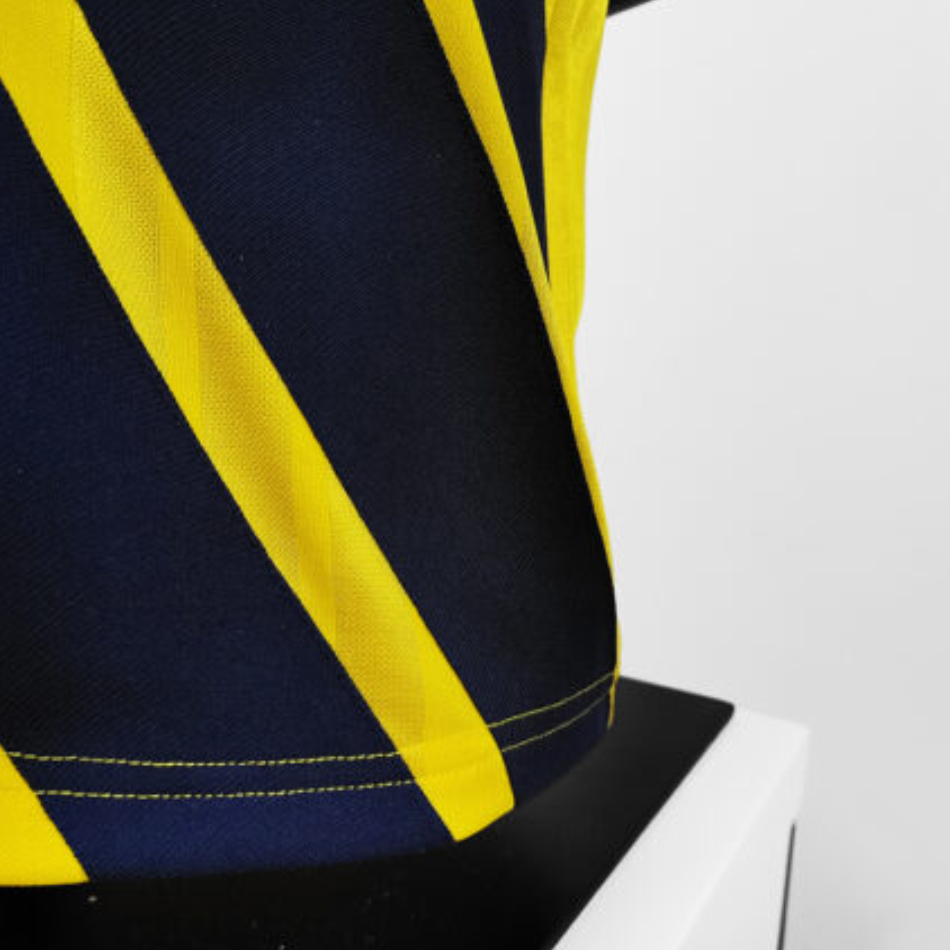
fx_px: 1211
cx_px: 452
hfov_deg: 42.8
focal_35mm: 39
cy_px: 466
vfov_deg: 42.8
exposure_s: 1/60
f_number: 1.8
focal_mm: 5.58
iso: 160
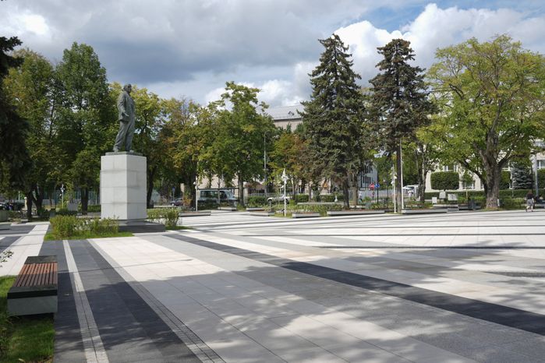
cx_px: 272
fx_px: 469
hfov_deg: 60.3
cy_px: 182
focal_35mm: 31
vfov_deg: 42.3
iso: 50
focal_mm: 31
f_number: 9
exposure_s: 1/100
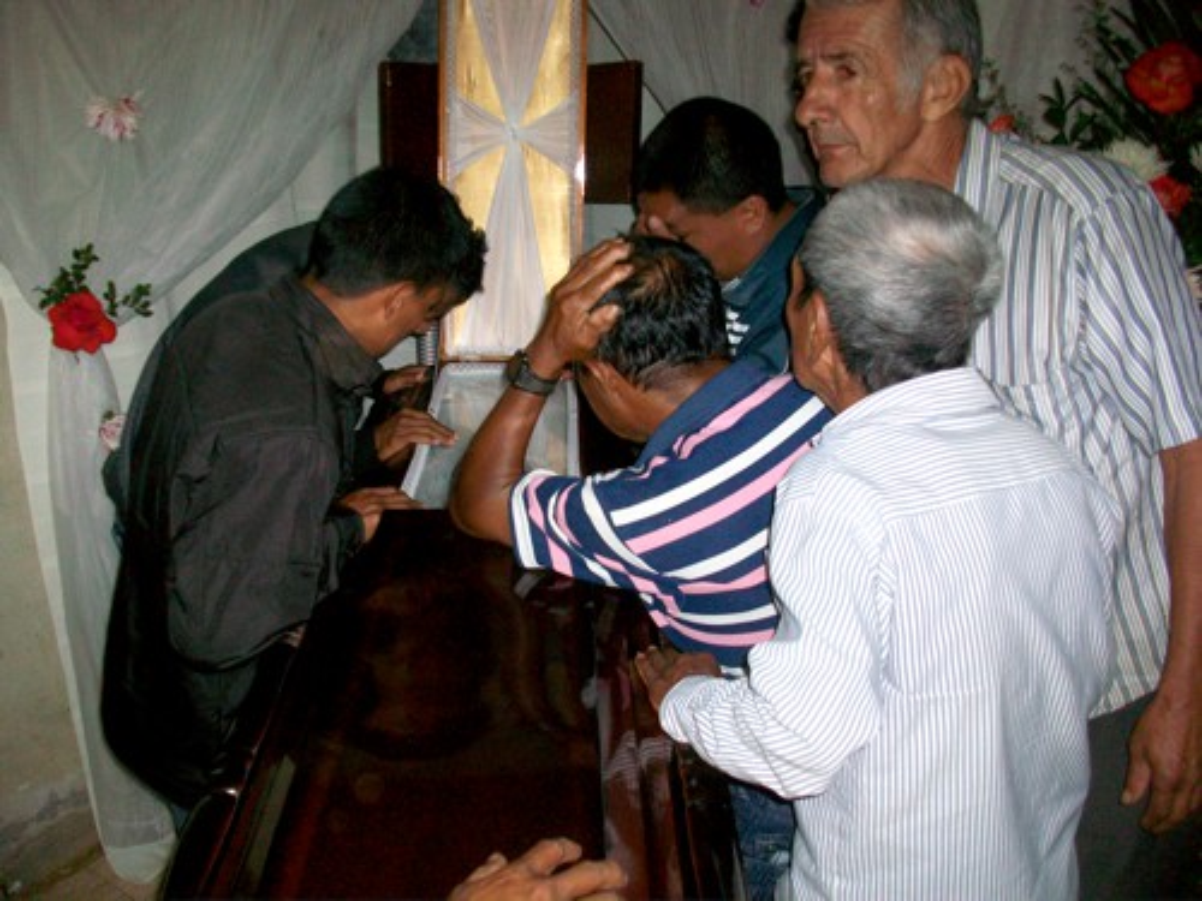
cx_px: 601
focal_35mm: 32
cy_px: 450
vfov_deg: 44.2
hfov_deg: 56.8
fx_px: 1111
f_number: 2.8
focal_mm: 5.7
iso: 120
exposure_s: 1/60
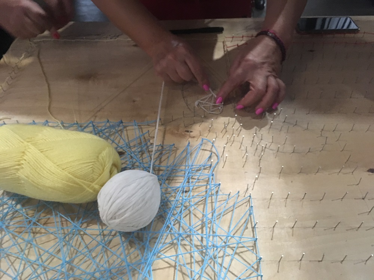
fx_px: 313
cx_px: 187
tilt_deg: -46.0
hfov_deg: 61.7
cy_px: 140
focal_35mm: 29
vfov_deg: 48.2
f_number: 2.2
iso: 500
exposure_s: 1/17
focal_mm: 4.15
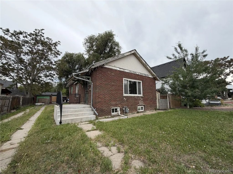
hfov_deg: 102.1
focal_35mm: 14
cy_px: 87
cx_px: 116
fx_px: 94
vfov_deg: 85.7
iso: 40
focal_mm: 2.22
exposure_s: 1/734
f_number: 2.2
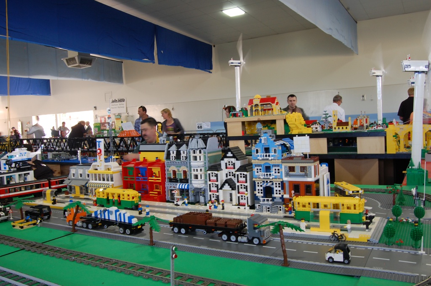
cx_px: 216
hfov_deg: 62.0
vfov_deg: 43.5
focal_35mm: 30
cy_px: 143
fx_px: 359
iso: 400
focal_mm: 20
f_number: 13
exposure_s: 1/3
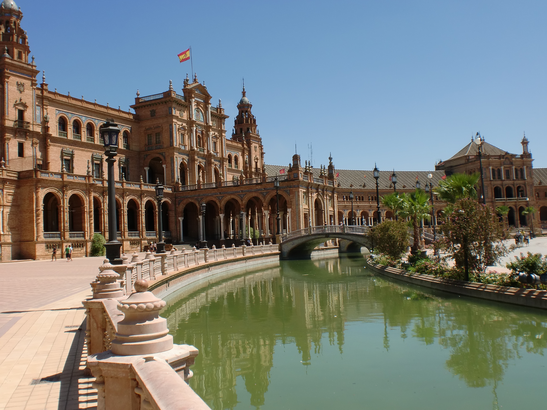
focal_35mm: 35
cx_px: 274
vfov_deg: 40.7
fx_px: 553
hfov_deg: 52.6
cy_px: 205
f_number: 5.6
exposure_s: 1/400
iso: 64
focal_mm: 6.3
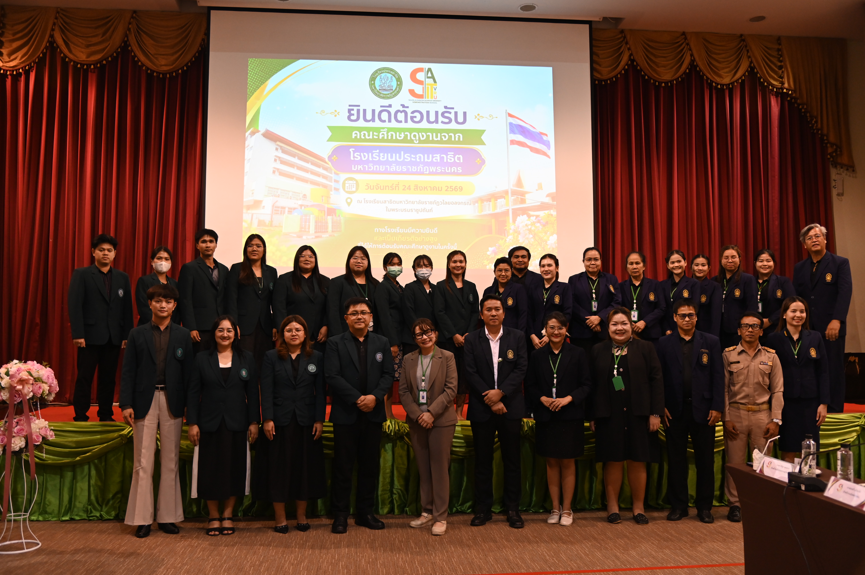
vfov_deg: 43.6
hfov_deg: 62.0
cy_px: 288
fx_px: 720
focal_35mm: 30
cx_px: 432
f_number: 4
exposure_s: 1/125
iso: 2000
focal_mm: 30
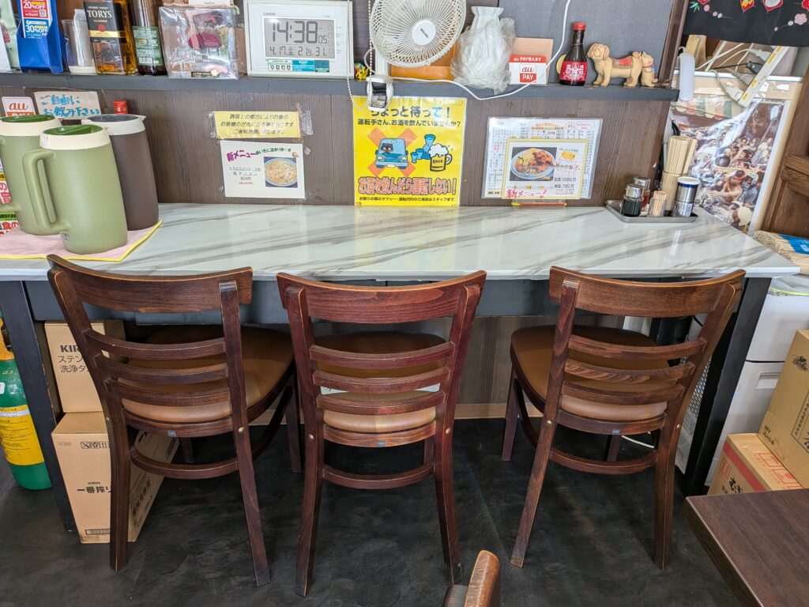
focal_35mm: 24
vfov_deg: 56.8
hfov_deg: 71.6
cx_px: 404
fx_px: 561
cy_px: 304
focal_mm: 4.53
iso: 49
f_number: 1.7
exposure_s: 1/25
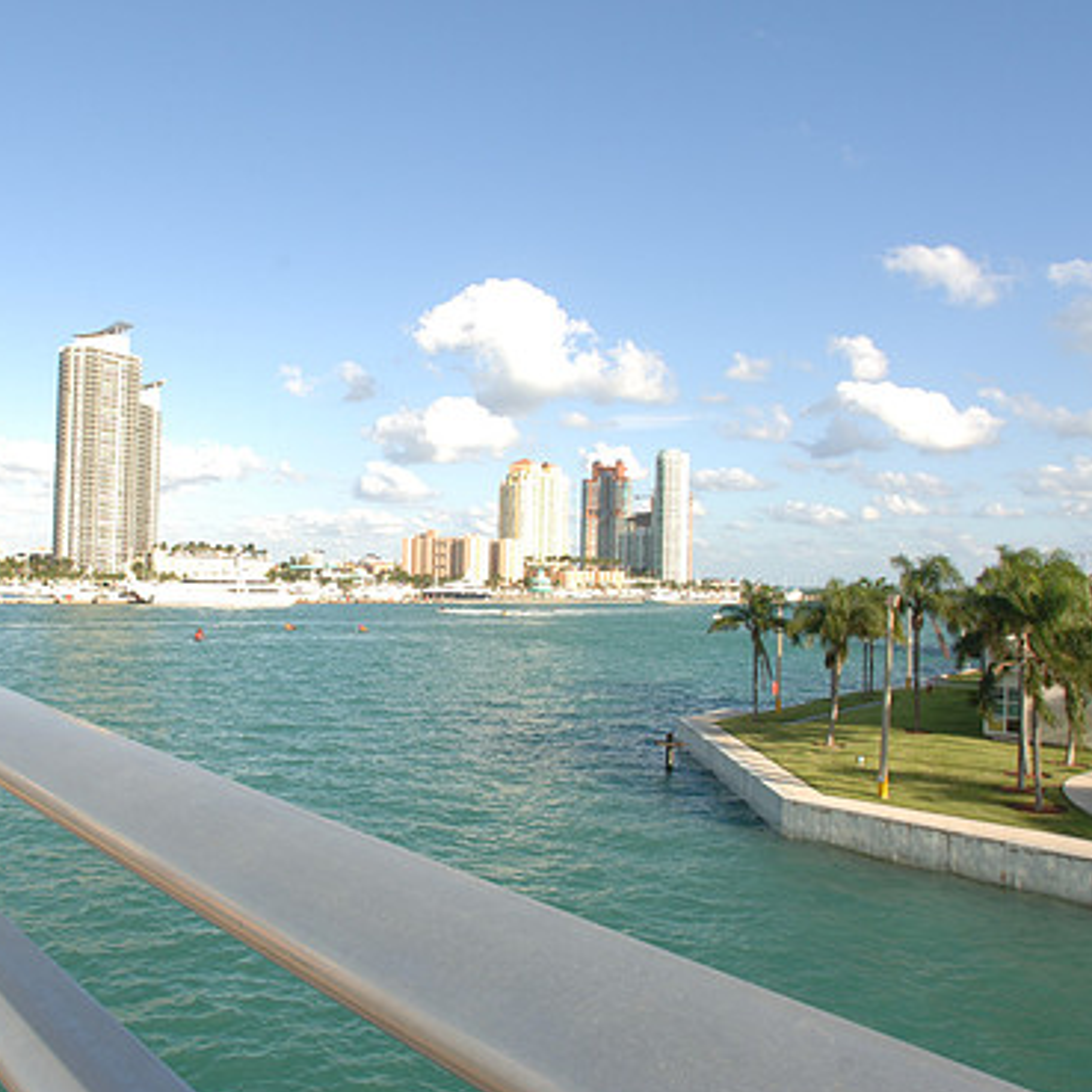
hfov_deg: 56.1
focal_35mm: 28
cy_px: 564
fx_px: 999
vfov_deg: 57.3
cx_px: 367
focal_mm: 14
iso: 100
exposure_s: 1/60
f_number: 4
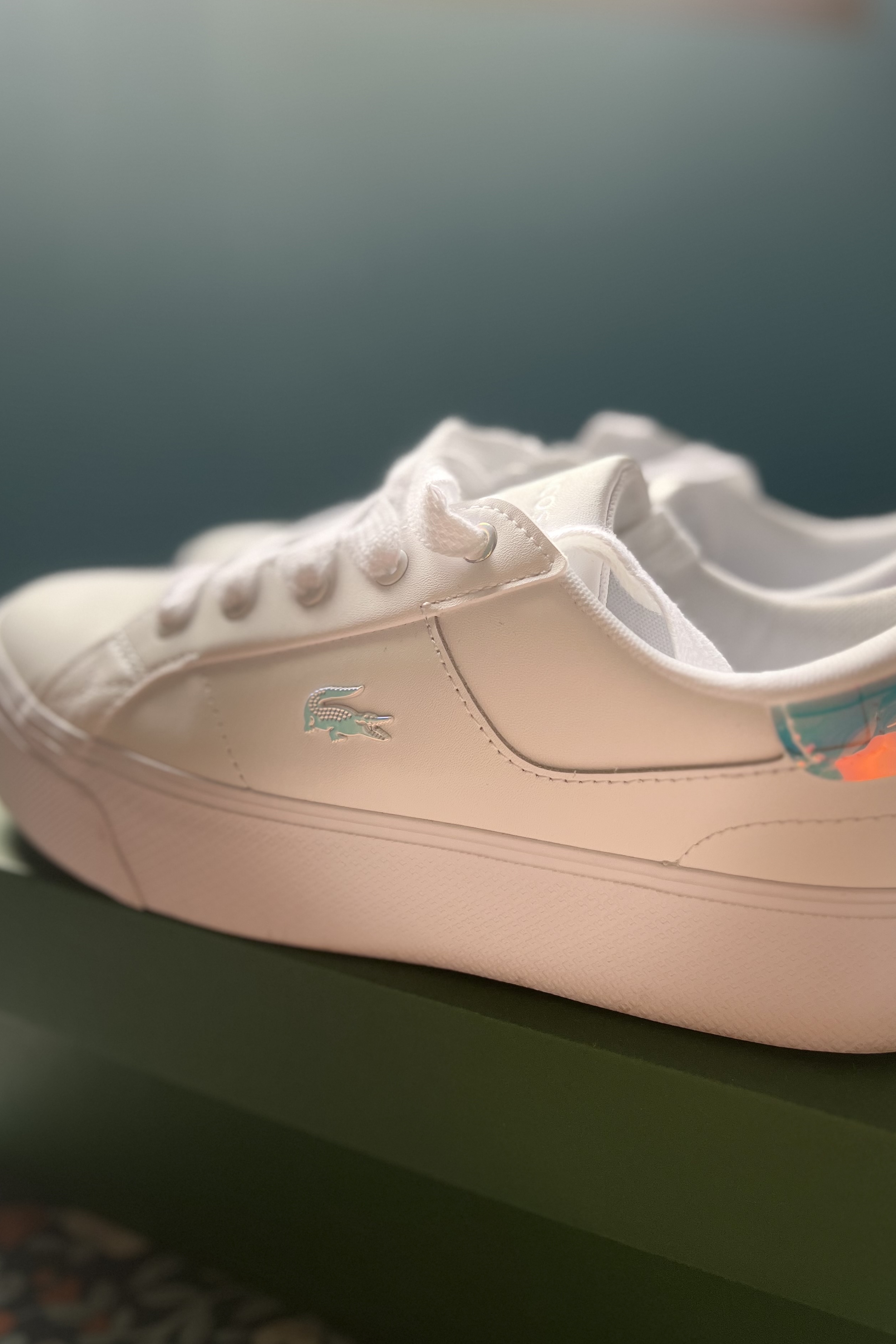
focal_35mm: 29
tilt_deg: -16.1
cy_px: 652
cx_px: 505
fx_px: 1083
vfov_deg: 63.7
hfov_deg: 44.9
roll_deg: +0.3
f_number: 1.5
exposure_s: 1/68
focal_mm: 5.7
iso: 125
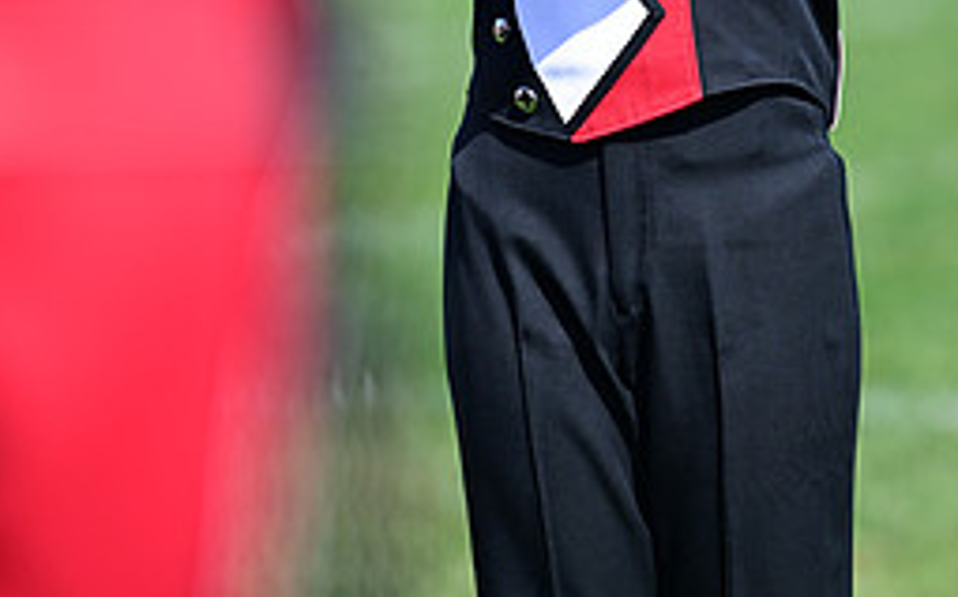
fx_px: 18160
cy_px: -113
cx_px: 719
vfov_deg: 1.9
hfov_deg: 3.0
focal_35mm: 696
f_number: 2.8
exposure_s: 1/1600
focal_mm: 300
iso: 200
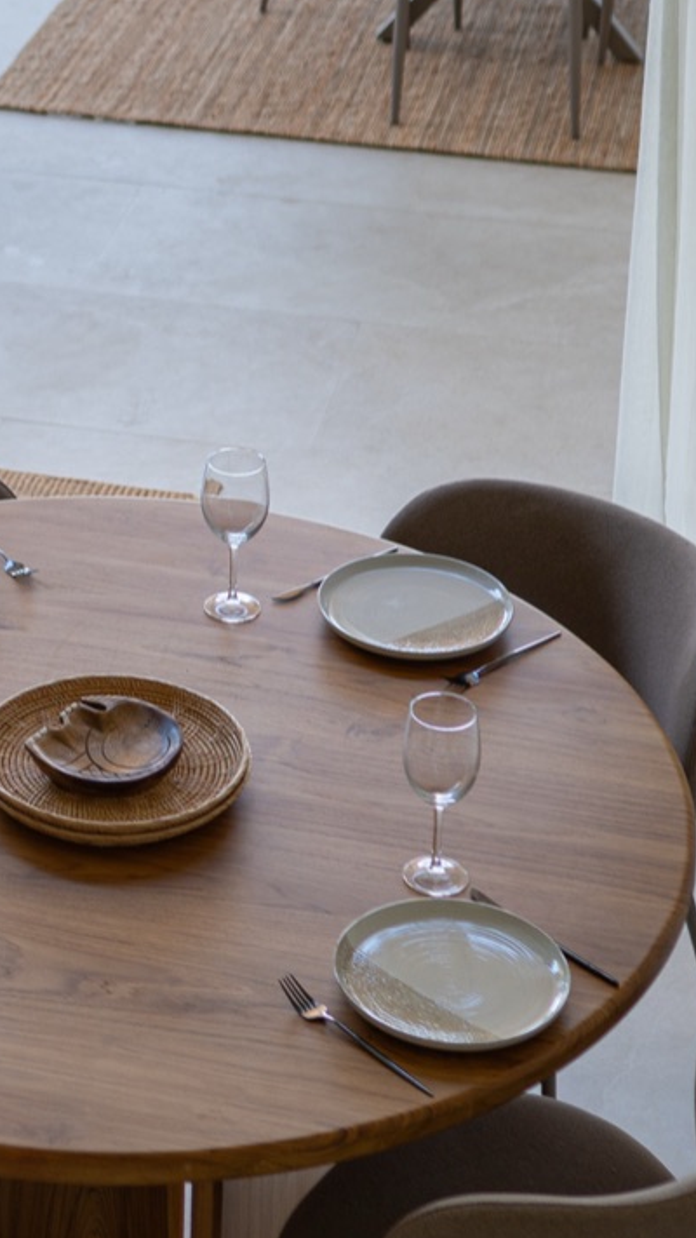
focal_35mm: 103
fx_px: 3379
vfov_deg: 20.7
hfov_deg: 10.8
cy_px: 465
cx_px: -691
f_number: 2.8
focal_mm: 35
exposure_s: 1/200
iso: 160
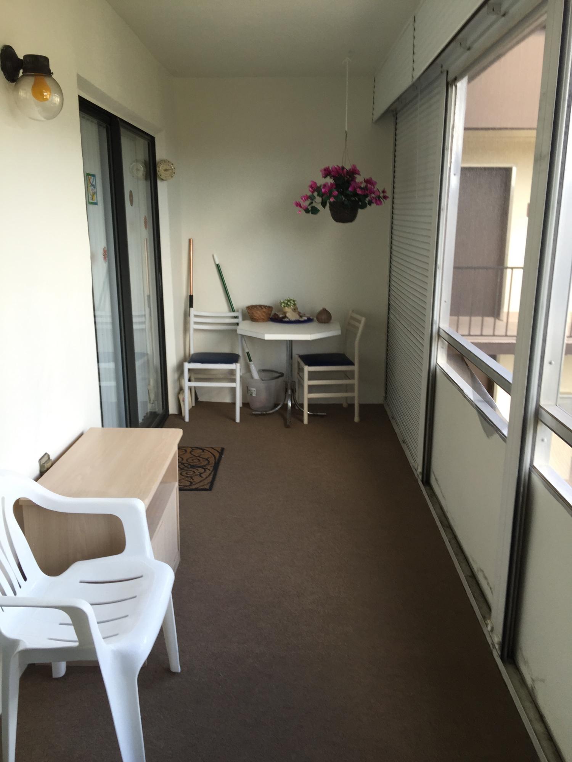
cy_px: 381
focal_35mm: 29
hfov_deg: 48.2
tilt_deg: -15.4
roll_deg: +0.6
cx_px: 286
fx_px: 639
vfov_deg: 61.7
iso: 32
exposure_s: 1/60
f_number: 2.2
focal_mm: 4.15
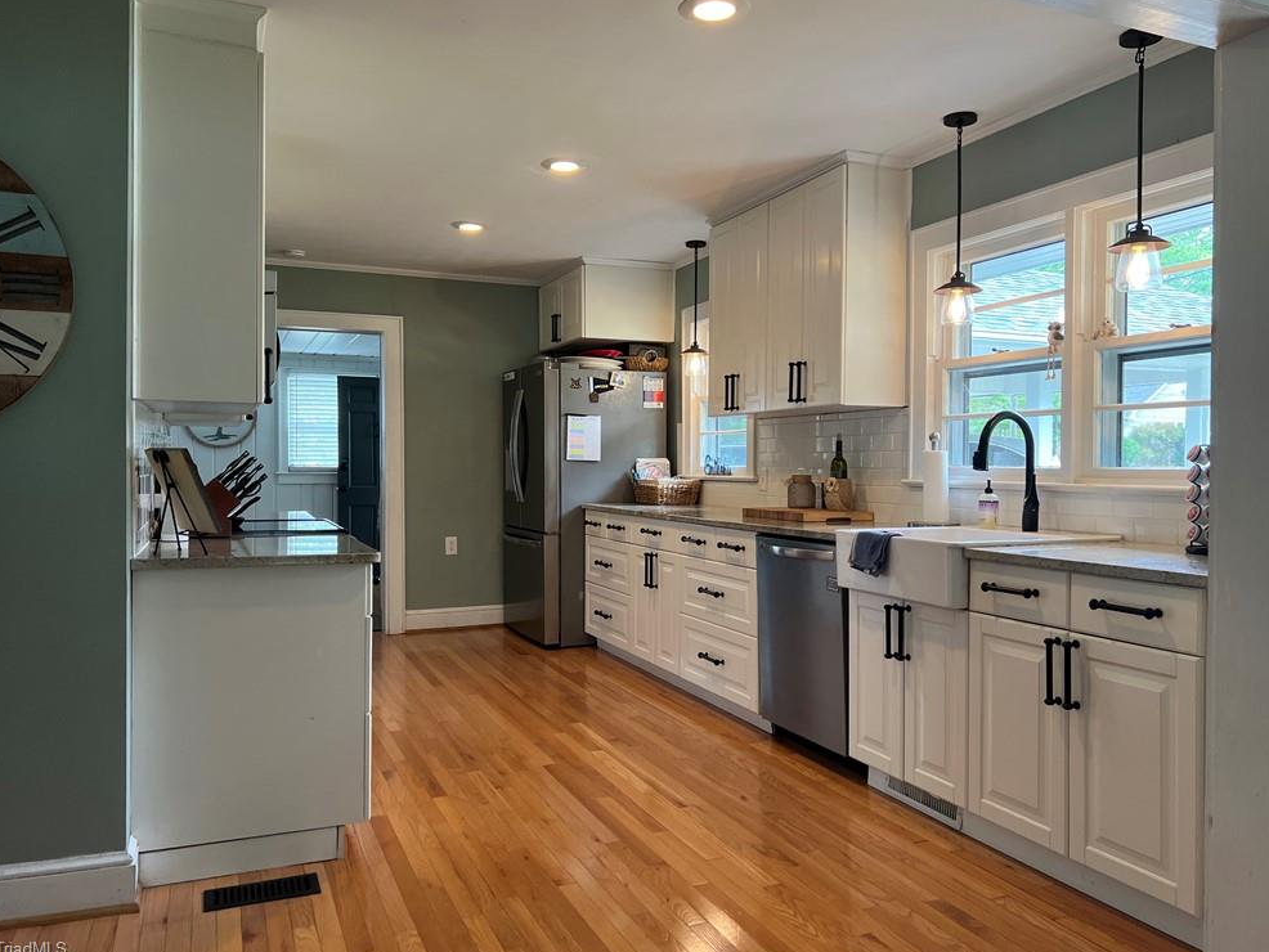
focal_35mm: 27
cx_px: 633
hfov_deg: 65.3
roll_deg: +0.6
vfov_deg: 51.4
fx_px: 990
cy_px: 467
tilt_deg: -1.8
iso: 125
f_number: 1.5
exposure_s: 1/120
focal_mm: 5.7
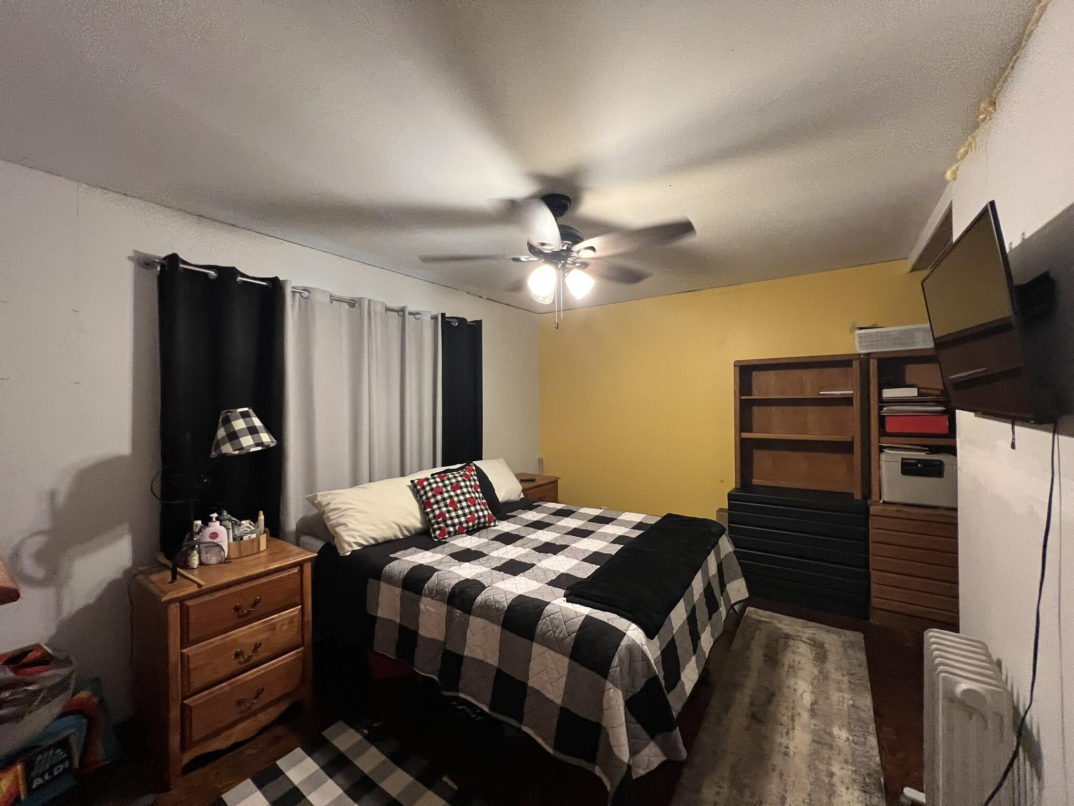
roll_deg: +0.9
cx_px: 537
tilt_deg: -0.1
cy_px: 403
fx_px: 403
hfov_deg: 106.2
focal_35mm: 13
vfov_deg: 89.9
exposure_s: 1/60
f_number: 1.8
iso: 400
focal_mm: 1.57
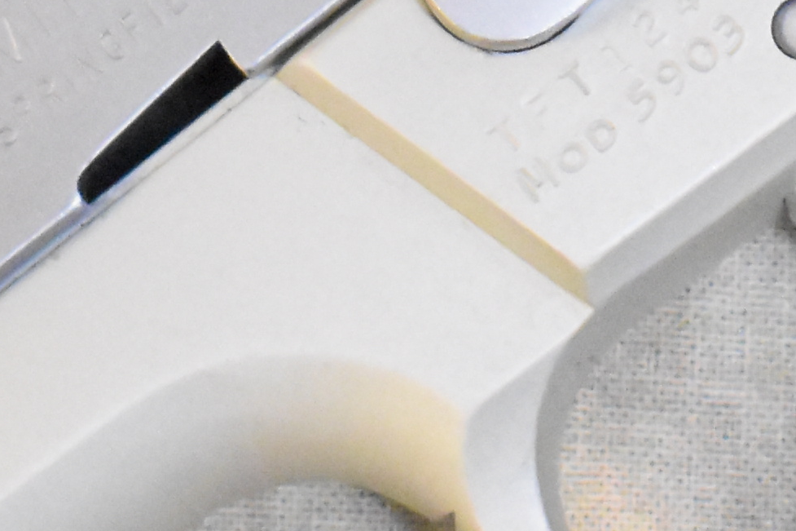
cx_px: 860
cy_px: -244
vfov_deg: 3.9
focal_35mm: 350
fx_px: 7737
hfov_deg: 5.9
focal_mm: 38
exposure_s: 1/125
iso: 10000
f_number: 4.8
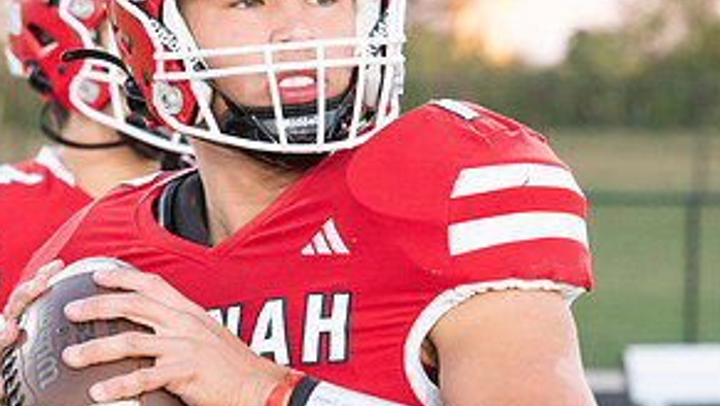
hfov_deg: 5.2
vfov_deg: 2.9
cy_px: 345
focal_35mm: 418
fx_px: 7984
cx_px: 247
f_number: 9
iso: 8000
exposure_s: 1/320
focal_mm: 200
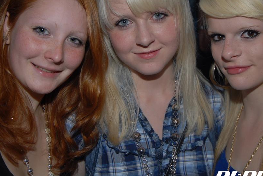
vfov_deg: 26.4
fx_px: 373
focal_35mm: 51
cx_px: 138
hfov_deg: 38.8
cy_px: 59
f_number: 5.6
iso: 200
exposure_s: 1/10
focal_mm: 24
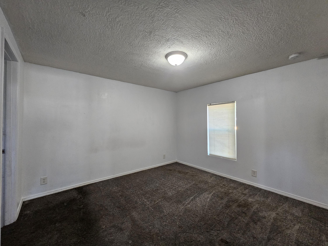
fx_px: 123
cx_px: 164
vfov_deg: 89.9
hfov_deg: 106.2
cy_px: 123
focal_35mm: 13
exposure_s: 1/30
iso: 400
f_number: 2.2
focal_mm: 2.2
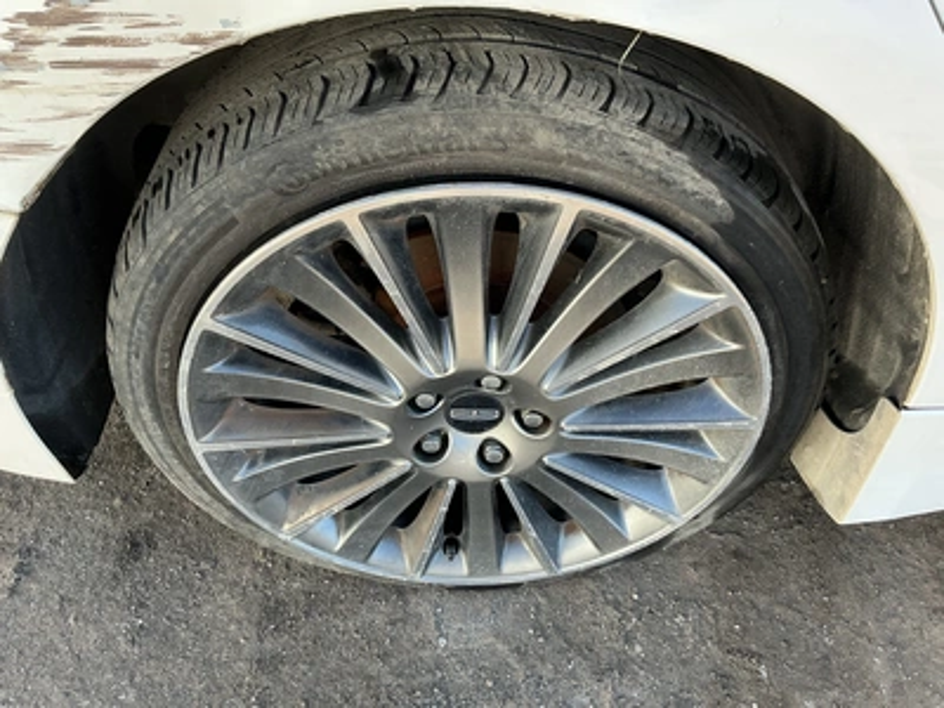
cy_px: 354
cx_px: 472
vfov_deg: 49.7
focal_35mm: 28
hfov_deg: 63.4
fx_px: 764
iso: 25
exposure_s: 1/163
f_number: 1.8
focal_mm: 3
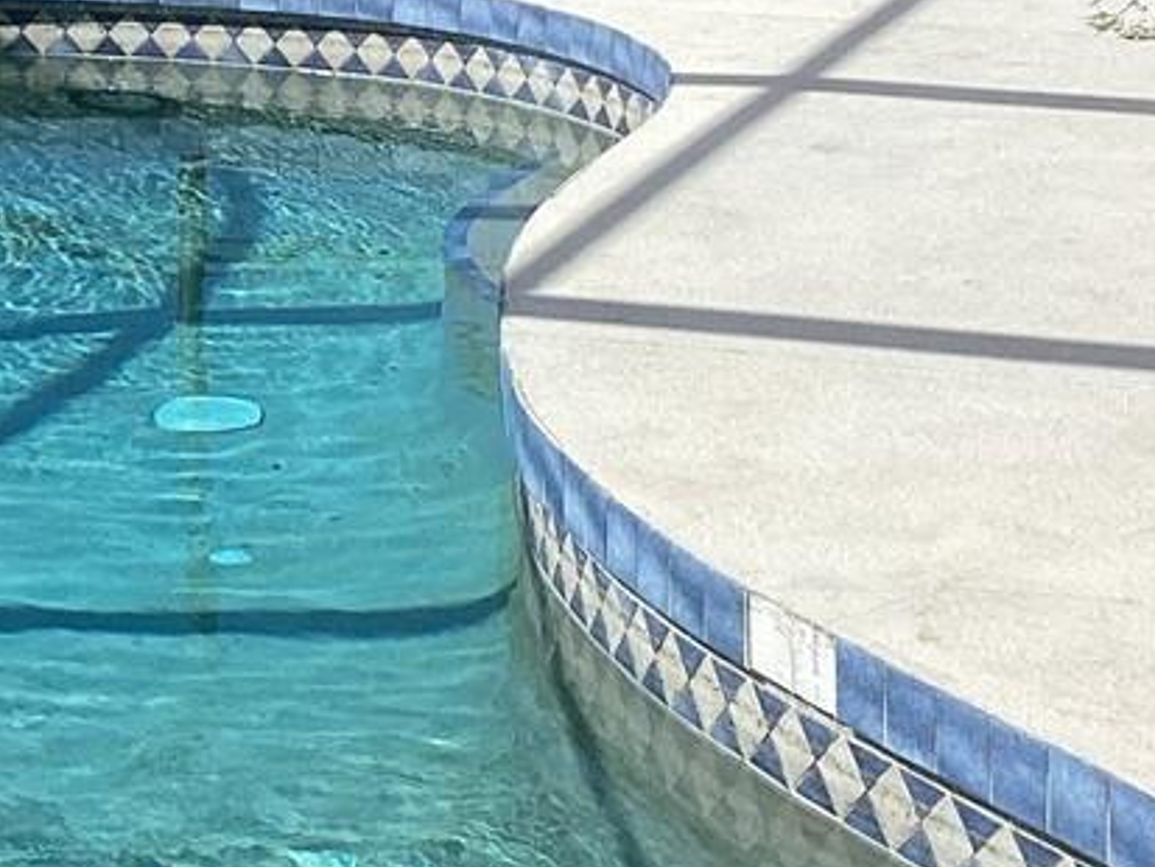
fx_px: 4005
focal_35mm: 120
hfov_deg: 16.4
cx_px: 355
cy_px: 436
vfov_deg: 12.4
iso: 25
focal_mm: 3.3
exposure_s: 1/1181
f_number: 2.4
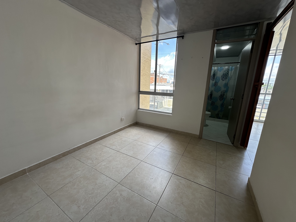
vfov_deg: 85.7
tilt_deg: -9.9
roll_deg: -2.1
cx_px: 148
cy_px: 111
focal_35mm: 14
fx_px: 120
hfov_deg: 102.1
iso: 40
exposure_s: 1/180
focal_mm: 2.22
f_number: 2.2
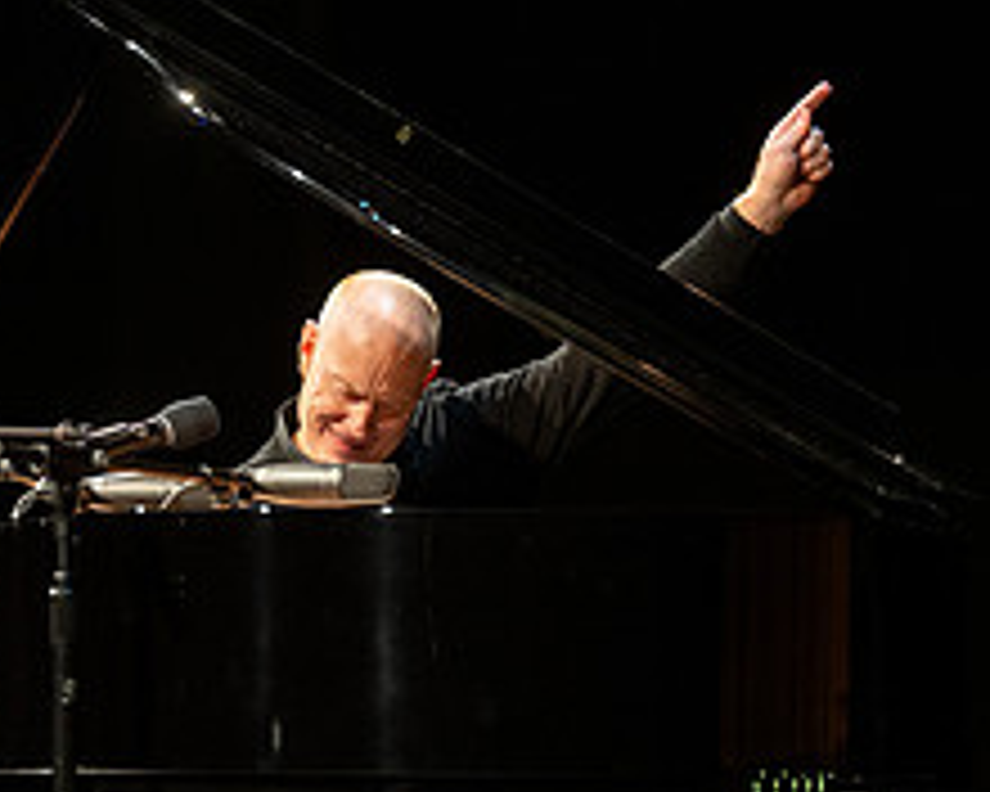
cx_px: -99
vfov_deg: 3.1
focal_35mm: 496
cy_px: 578
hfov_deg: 3.9
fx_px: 14533
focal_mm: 200
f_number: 2.8
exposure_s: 1/200
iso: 1000
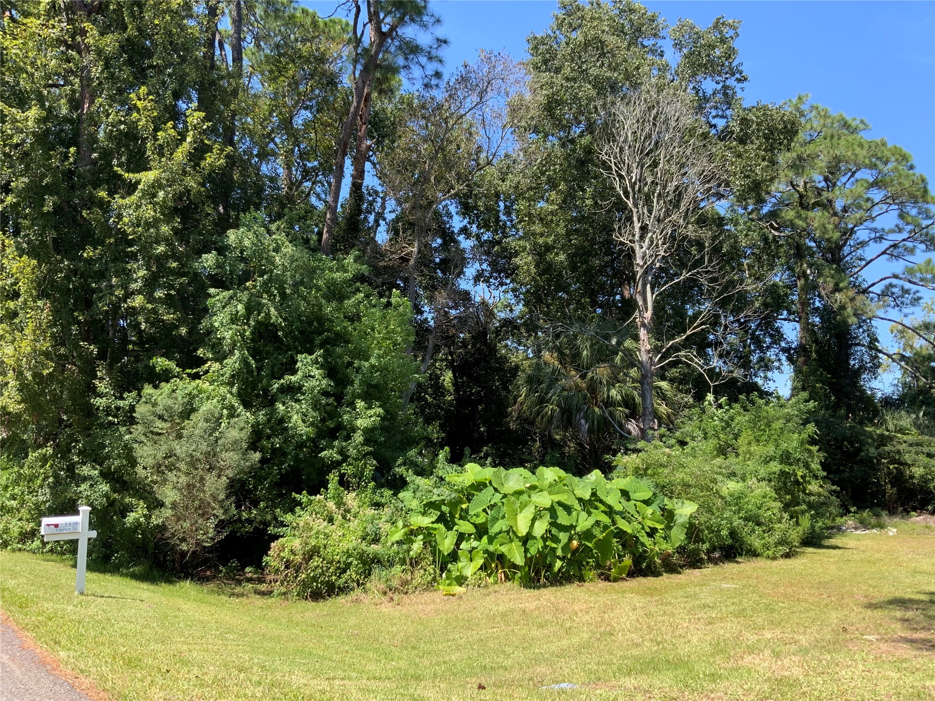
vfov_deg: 48.2
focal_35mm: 29
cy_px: 350
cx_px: 468
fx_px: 783
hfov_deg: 61.7
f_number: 1.8
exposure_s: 1/606
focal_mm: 3
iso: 16
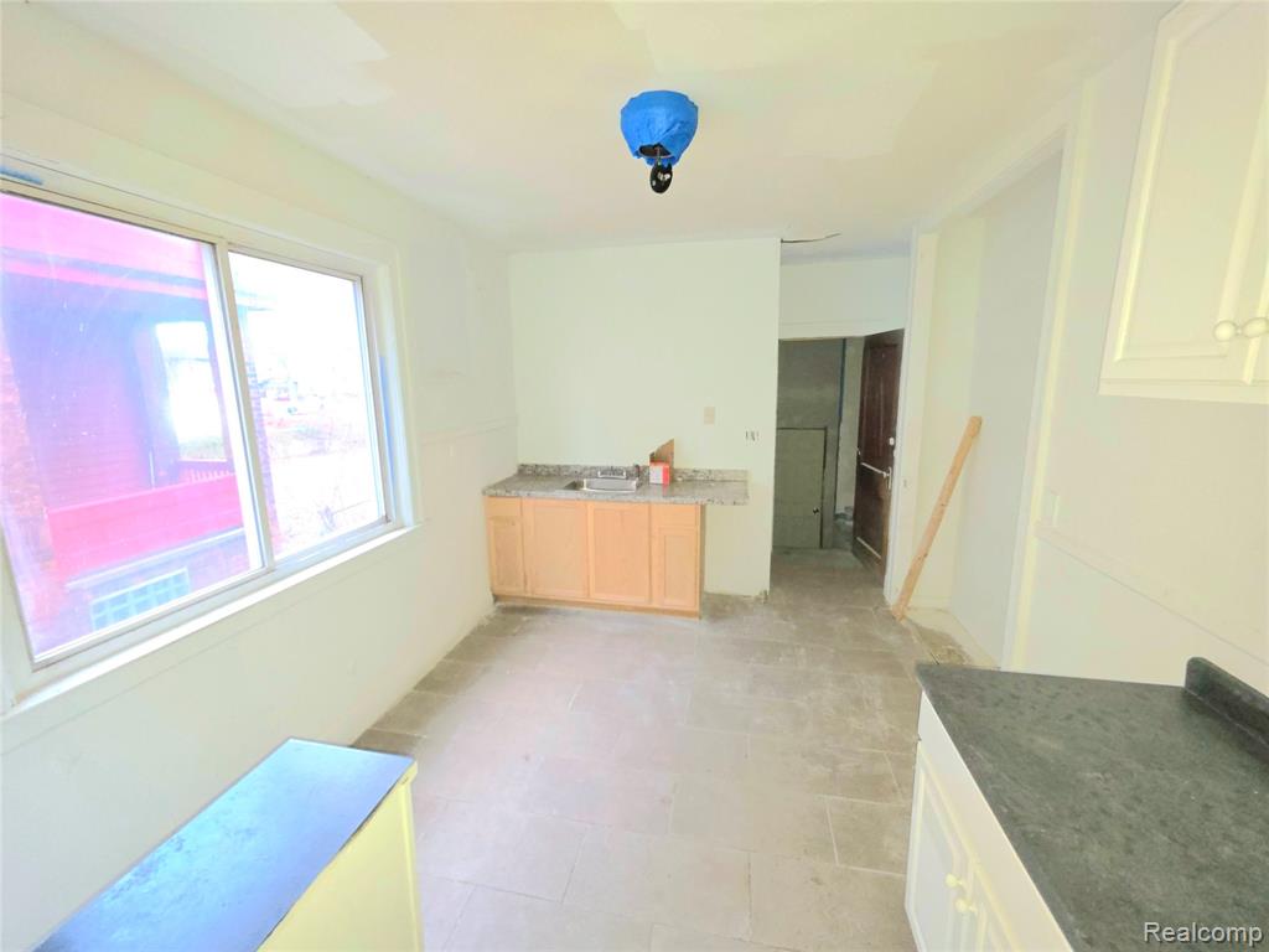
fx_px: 477
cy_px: 476
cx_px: 634
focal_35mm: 13
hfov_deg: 106.2
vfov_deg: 89.9
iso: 400
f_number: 1.9
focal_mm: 2.2
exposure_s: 1/30
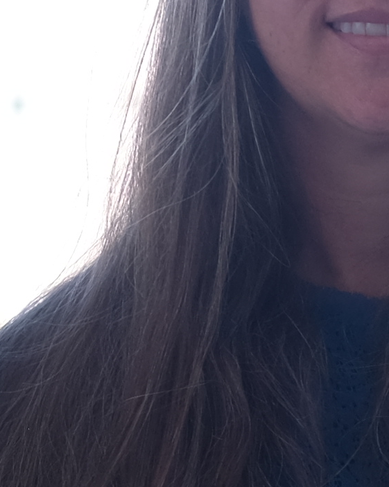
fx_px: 4997
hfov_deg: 4.4
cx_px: 703
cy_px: 363
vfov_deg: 5.6
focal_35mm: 347
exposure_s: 1/1000
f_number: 2
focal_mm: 35
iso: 250
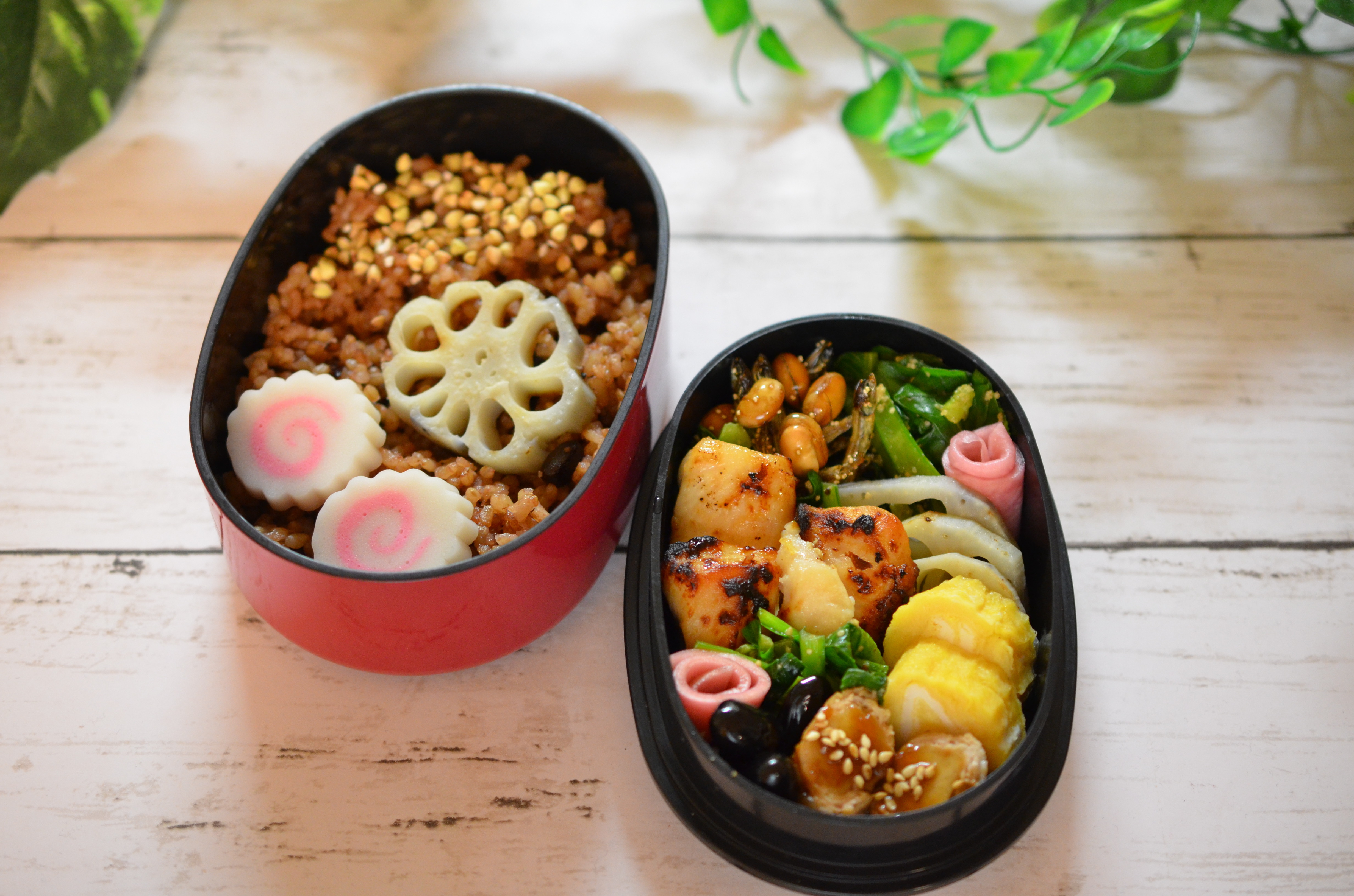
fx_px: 2252
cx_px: 677
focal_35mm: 60
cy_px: 448
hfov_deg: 33.5
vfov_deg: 22.5
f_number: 3
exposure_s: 1/25
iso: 1600
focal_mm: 40
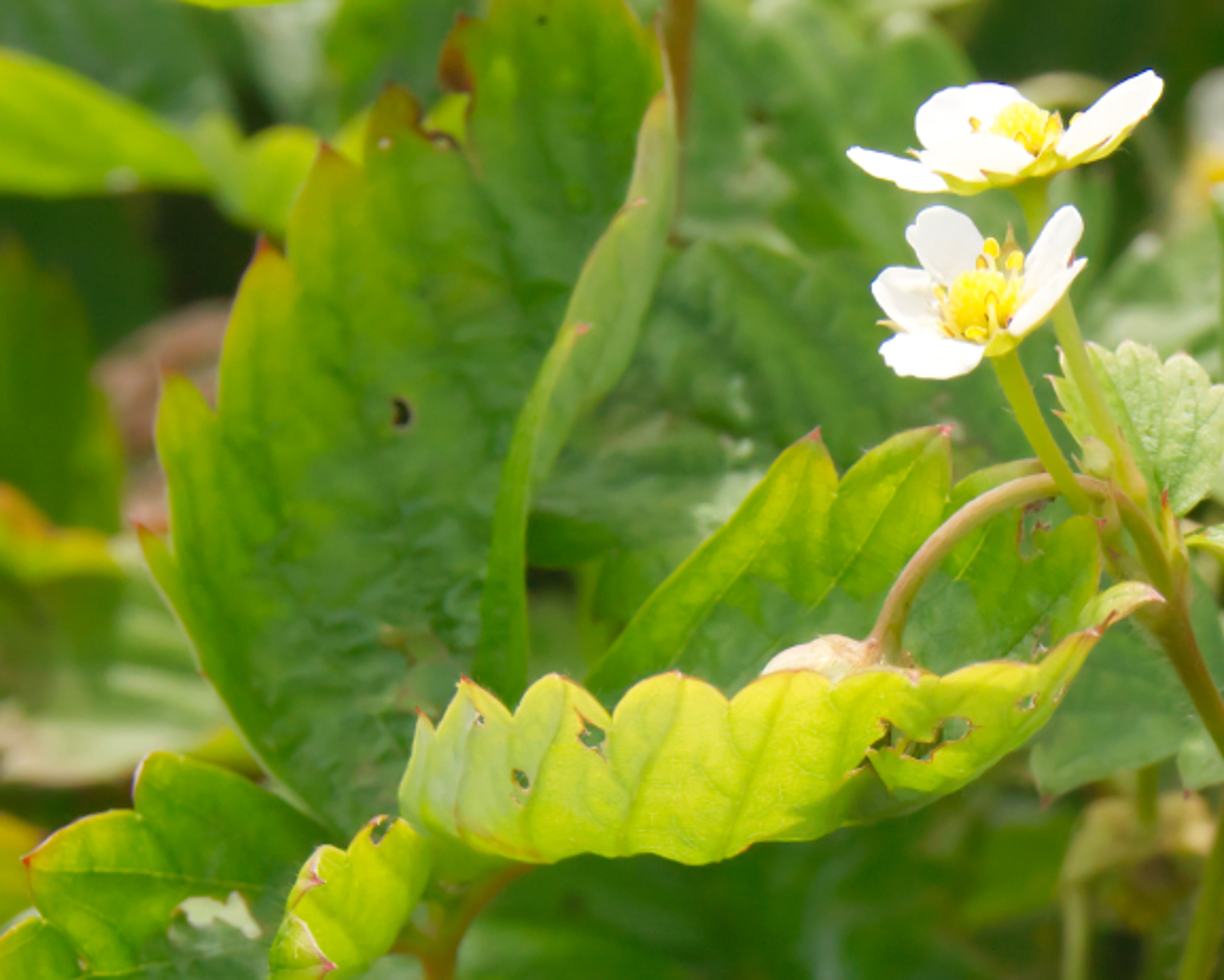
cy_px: 742
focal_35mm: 161
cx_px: 1249
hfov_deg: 11.8
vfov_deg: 9.6
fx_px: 5833
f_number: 11
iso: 1000
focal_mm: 55
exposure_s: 1/500
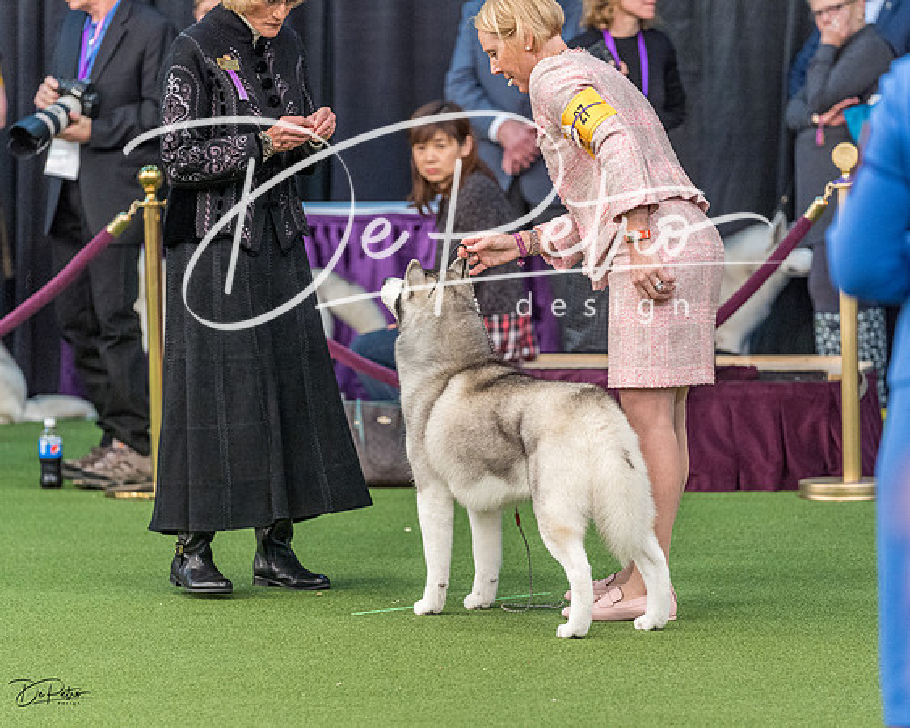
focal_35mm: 202
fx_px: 5427
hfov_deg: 9.6
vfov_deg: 7.7
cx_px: 455
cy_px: 364
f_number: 3.5
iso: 3200
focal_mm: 179
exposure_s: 1/250
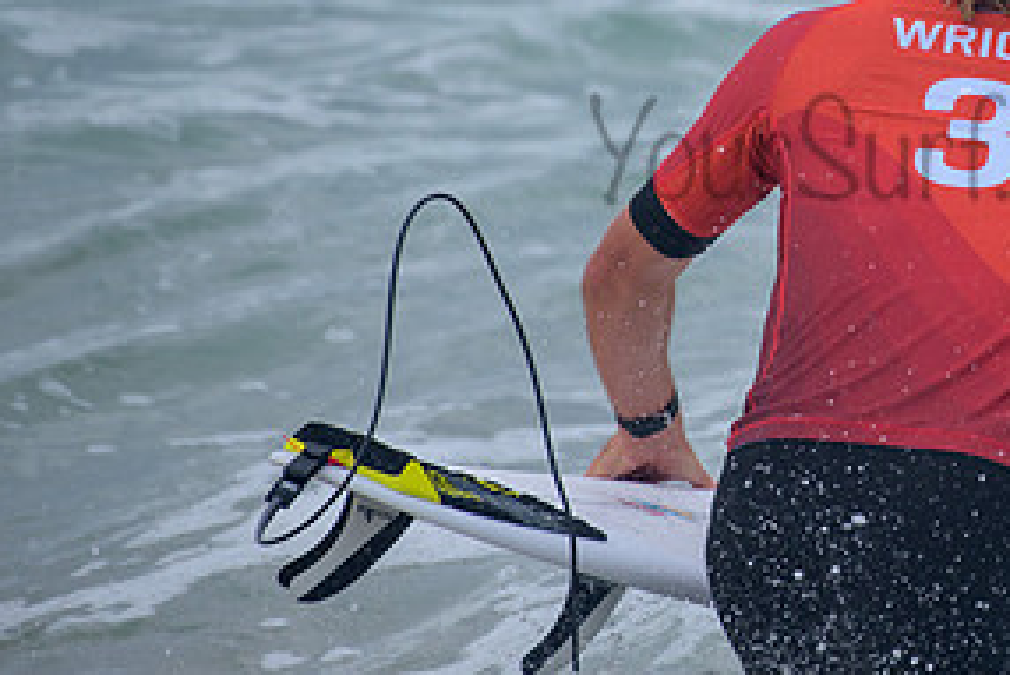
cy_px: 118
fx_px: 28489
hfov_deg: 2.0
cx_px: 953
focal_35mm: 1015
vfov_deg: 1.4
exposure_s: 1/2000
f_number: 5.6
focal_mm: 500
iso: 500
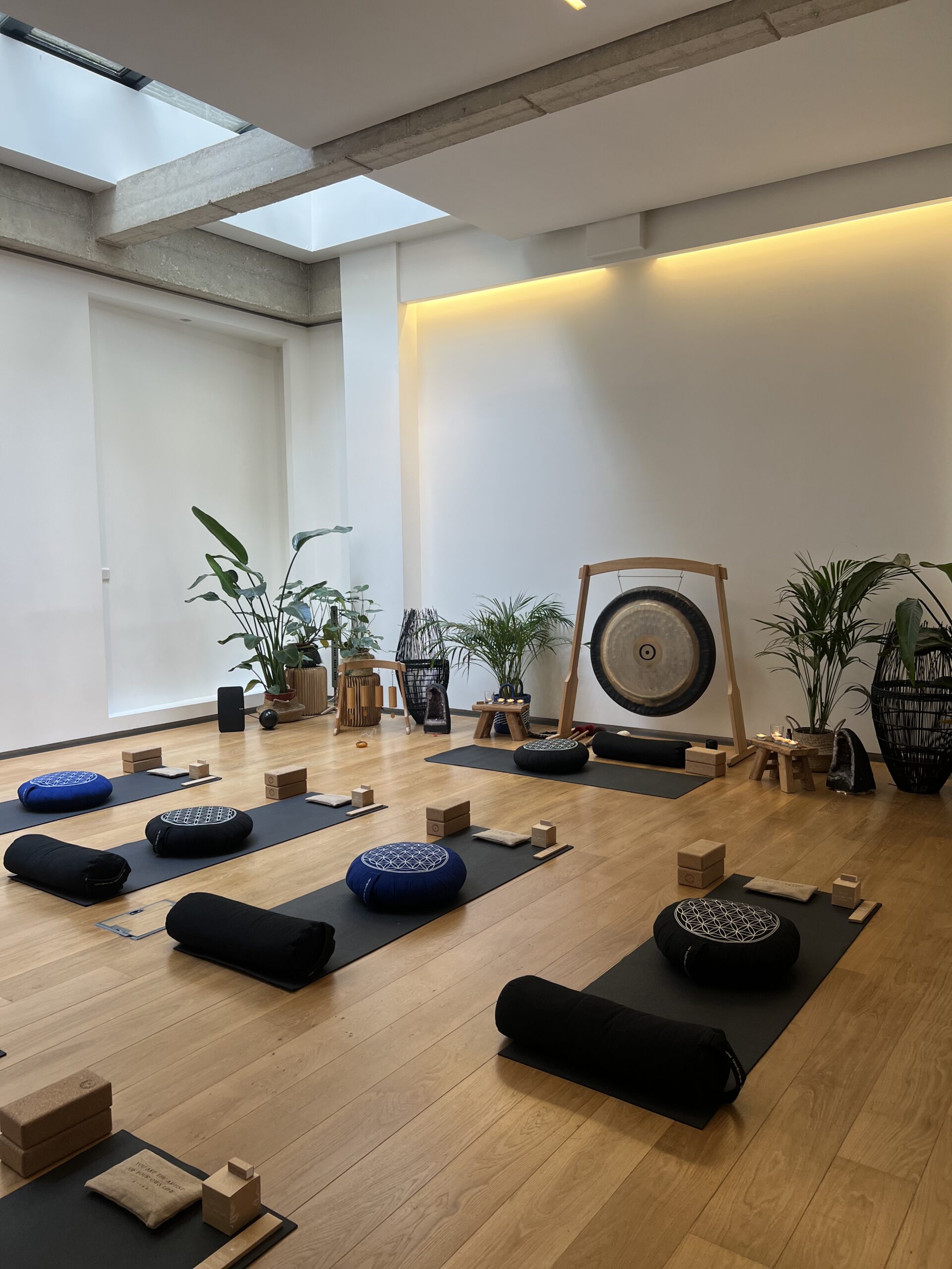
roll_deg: +0.9
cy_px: 634
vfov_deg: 67.3
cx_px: 476
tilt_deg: -4.7
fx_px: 953
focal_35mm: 26
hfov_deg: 53.1
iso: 50
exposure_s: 1/100
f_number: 1.5
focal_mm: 5.7
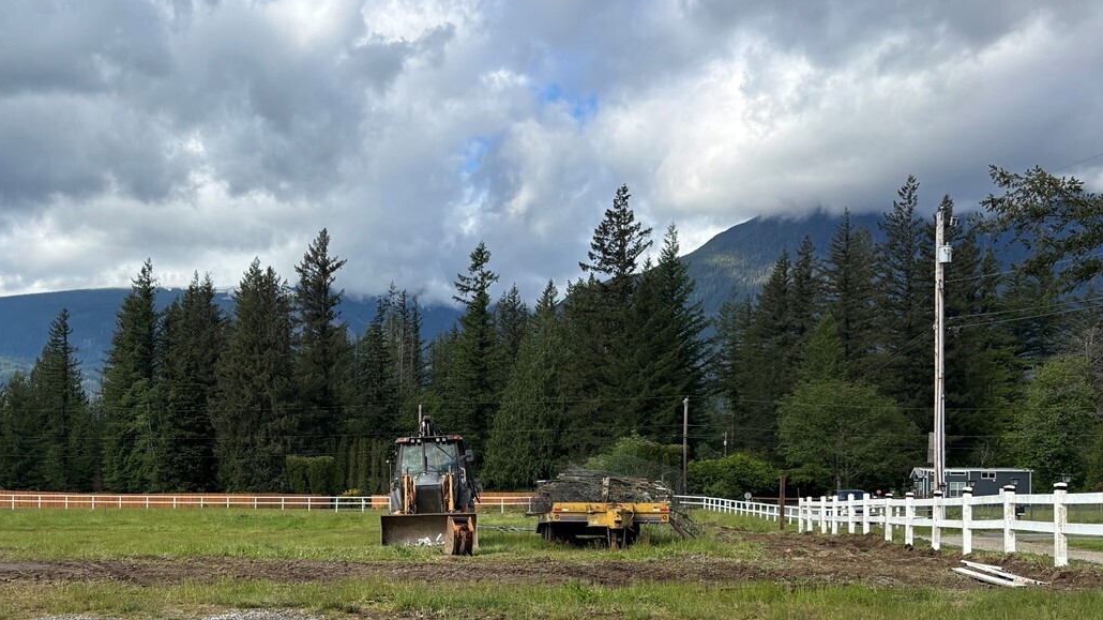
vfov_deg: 26.6
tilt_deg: -0.6
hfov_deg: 45.7
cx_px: 363
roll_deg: -1.3
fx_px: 1287
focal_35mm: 44
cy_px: 490
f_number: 1.6
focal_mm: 5.96
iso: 50
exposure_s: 1/2151
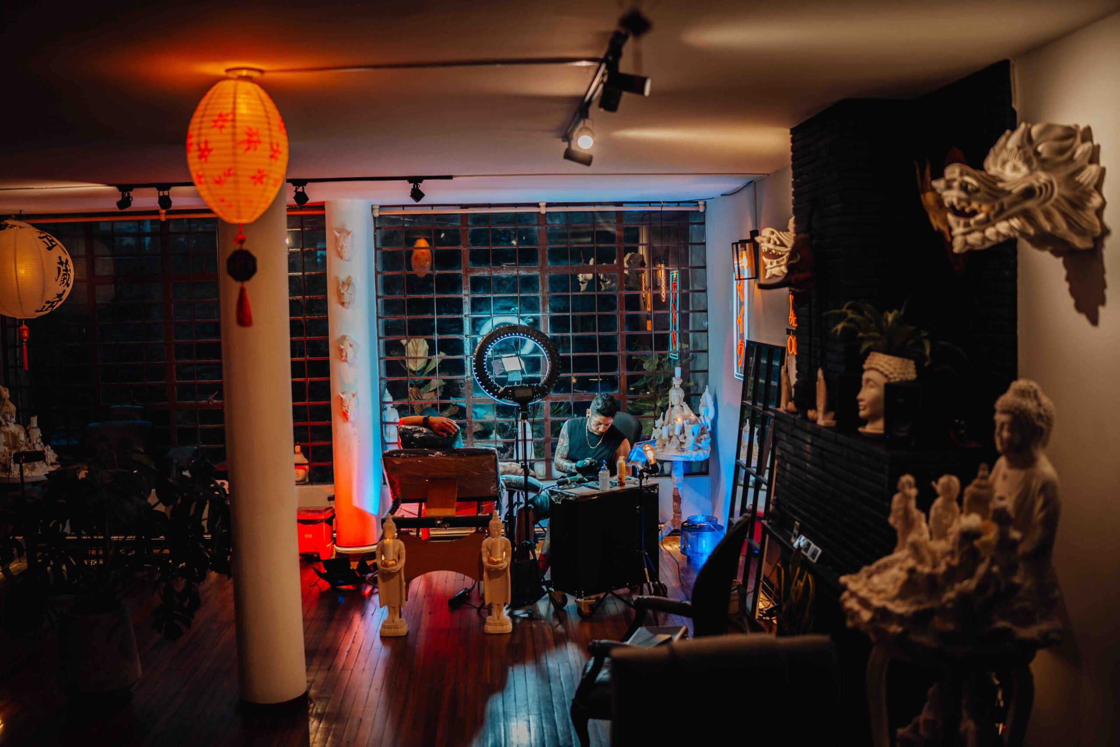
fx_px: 1089
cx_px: 560
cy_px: 374
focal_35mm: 35
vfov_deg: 37.9
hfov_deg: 54.4
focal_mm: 35
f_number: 1.4
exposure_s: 1/100
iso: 160
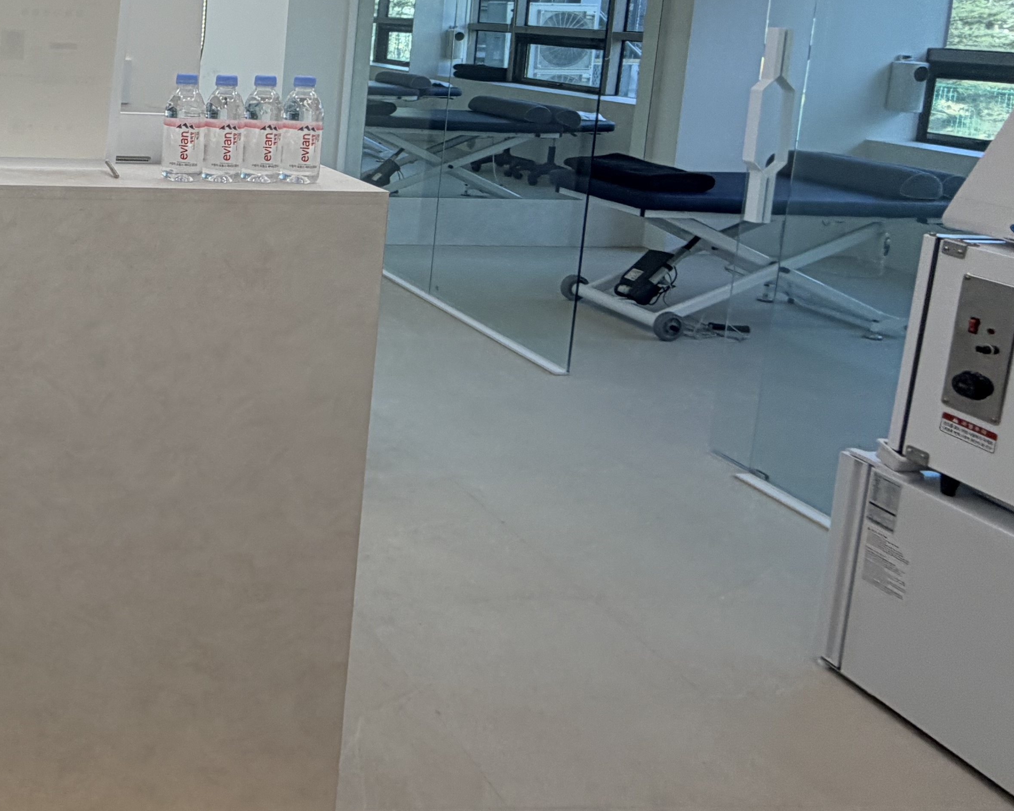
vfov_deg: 41.7
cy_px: 113
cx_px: -85
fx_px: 990
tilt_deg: -6.7
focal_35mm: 33
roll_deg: -1.1
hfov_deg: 43.1
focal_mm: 2.22
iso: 50
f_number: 2.2
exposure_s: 1/120
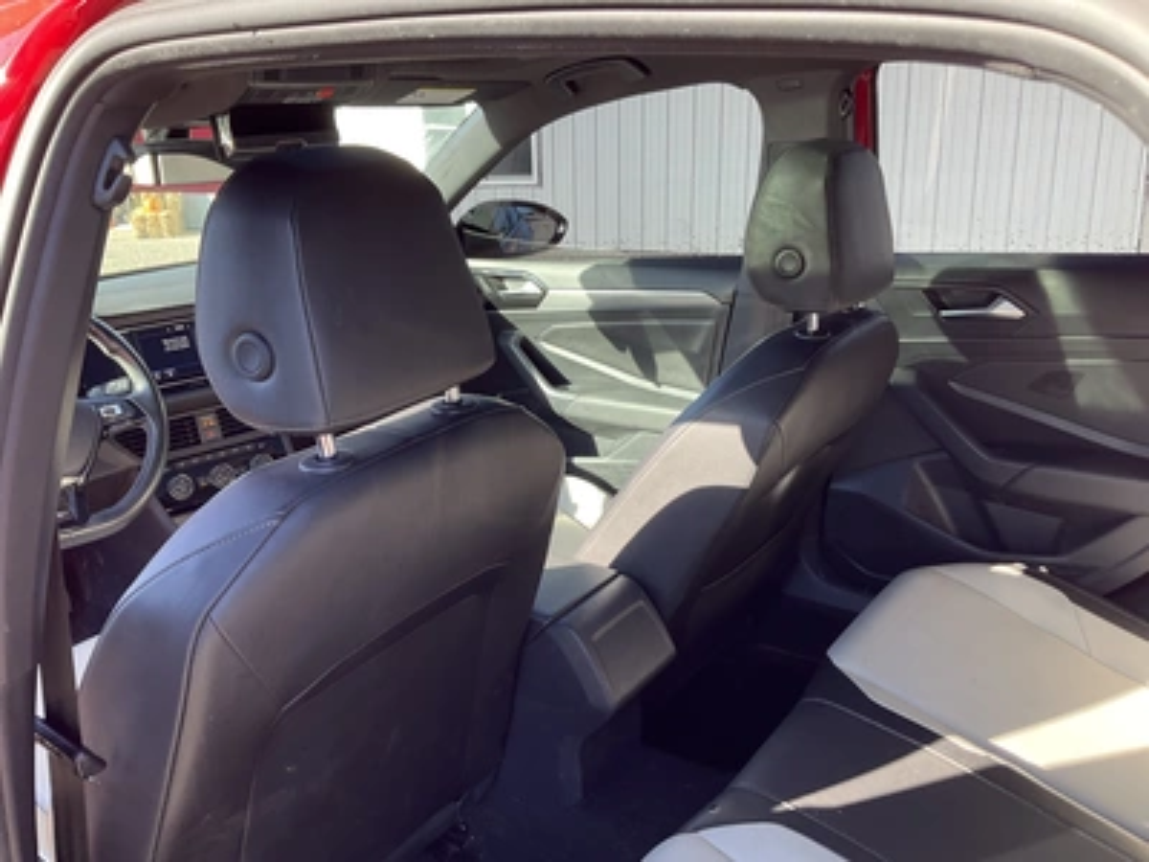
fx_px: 963
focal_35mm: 29
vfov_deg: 48.2
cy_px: 431
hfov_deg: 61.7
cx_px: 574
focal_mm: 3
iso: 25
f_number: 1.8
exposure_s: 1/122
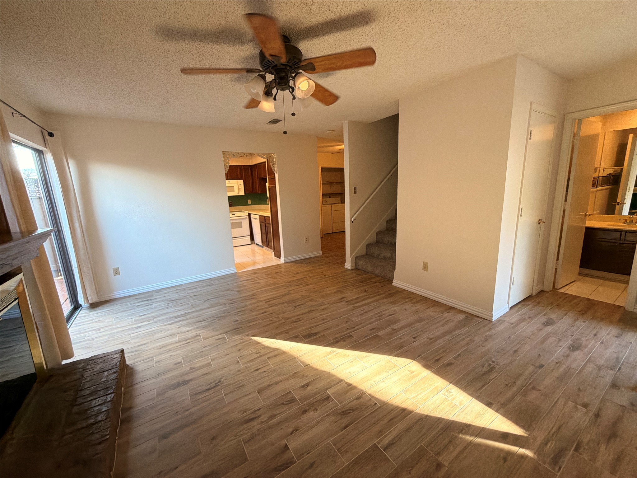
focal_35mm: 14
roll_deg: +3.0
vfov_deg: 85.7
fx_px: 258
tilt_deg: -11.3
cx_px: 318
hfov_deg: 102.1
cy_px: 239
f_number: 2.2
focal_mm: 2.22
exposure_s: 1/60
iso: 160
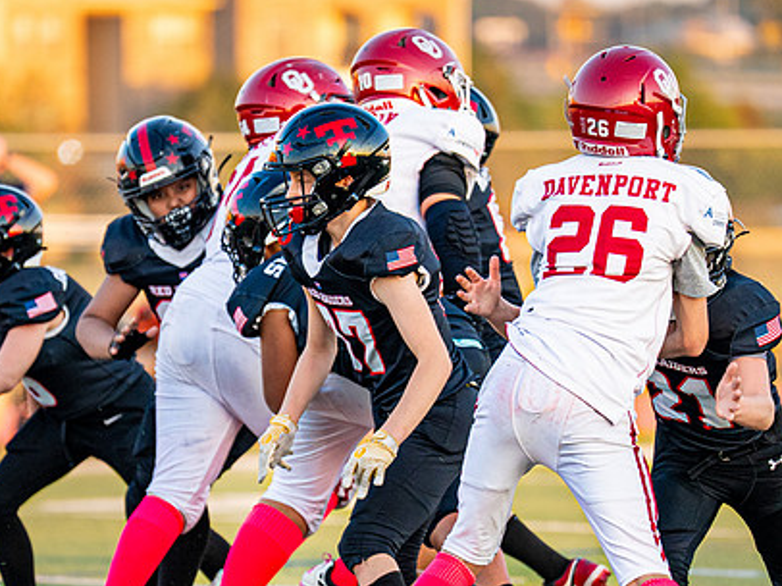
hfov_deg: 3.9
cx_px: 339
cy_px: 392
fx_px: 11469
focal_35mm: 508
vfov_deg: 2.9
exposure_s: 1/1000
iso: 800
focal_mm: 200
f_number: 2.8
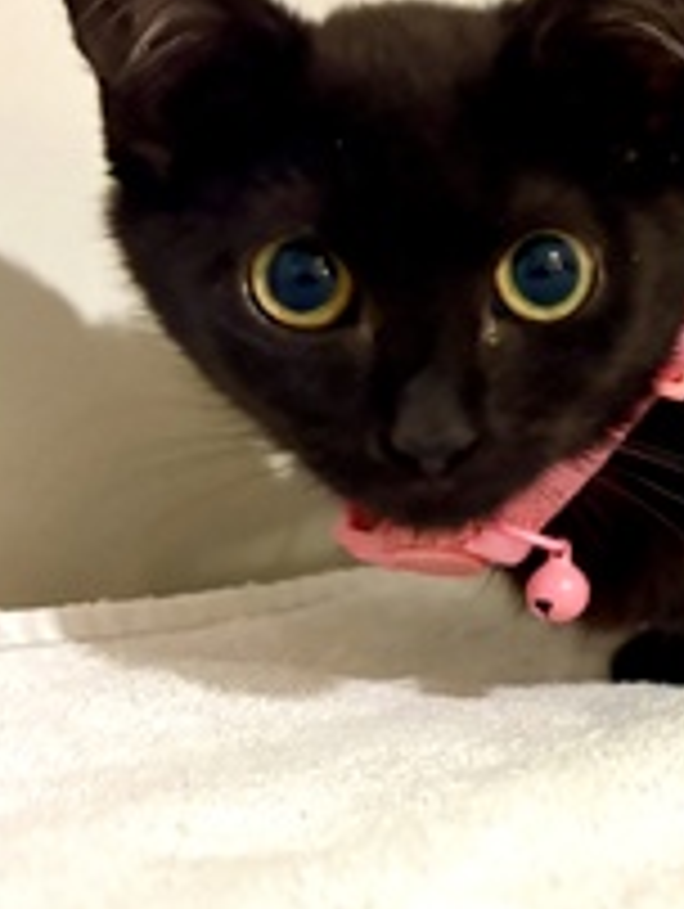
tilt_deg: +3.1
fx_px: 1893
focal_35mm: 72
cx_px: 832
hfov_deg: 19.3
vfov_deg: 27.0
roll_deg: -1.8
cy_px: 392
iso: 500
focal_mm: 5.96
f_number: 1.6
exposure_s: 1/60
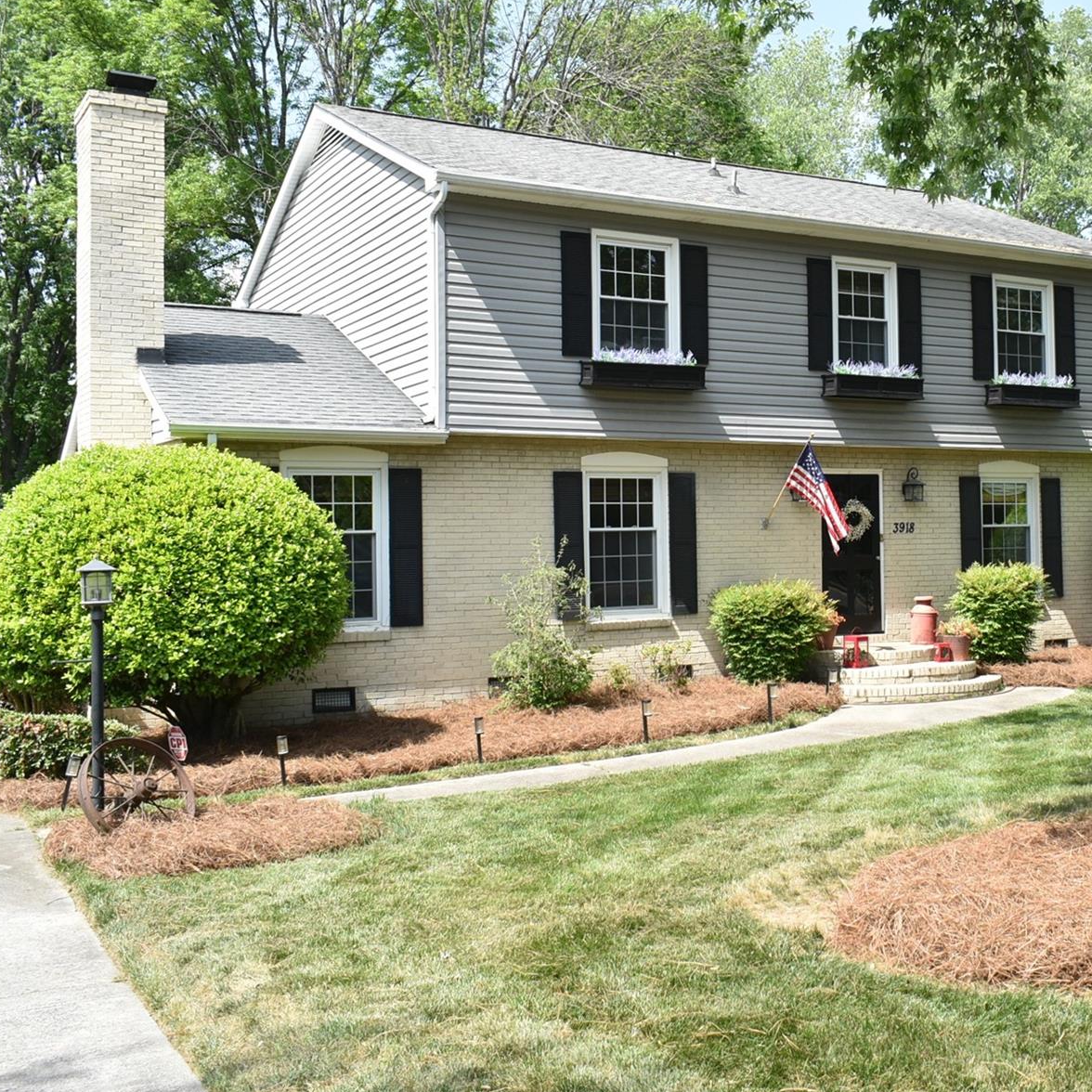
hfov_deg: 40.9
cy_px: 498
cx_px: 795
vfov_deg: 41.8
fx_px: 1428
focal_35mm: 40
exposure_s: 1/400
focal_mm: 18
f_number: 8
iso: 400
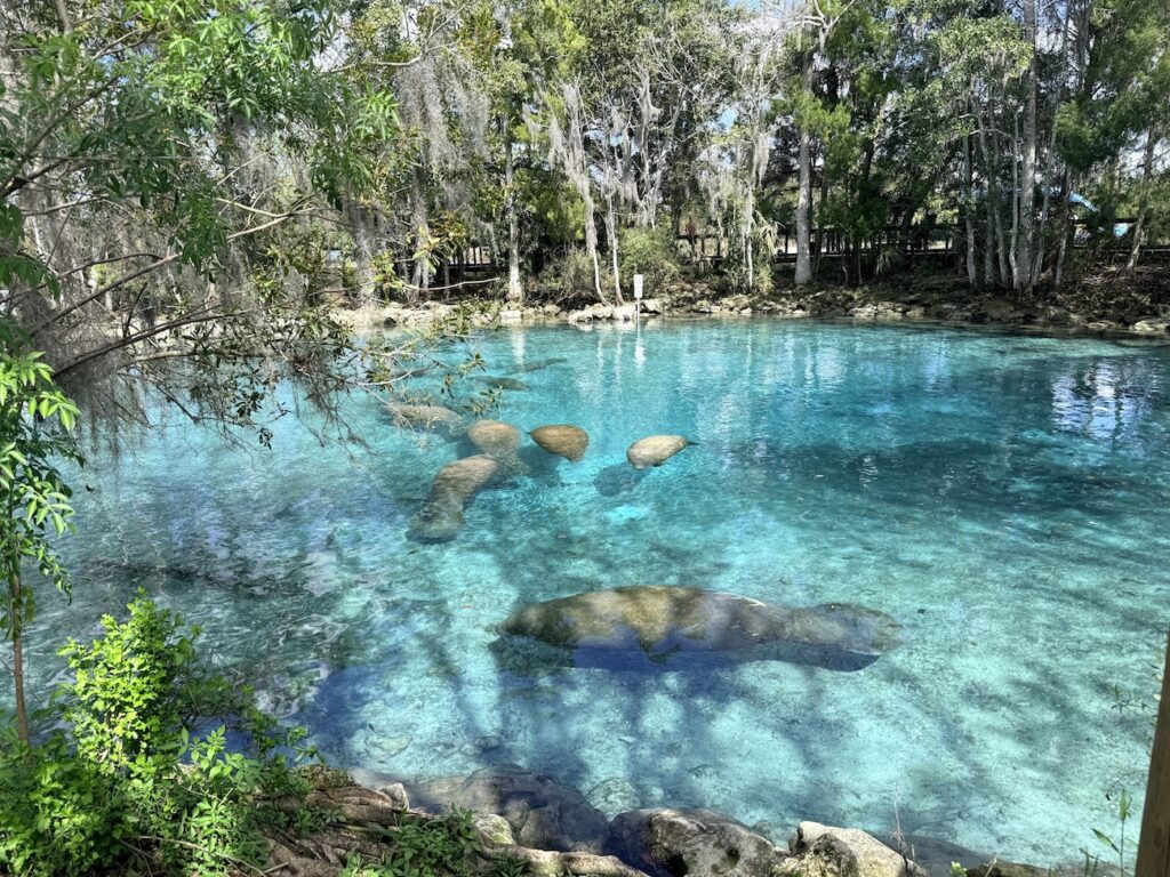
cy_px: 438
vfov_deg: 56.8
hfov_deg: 71.6
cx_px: 585
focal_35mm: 24
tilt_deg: -13.7
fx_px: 811
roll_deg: +3.6
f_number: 1.78
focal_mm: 6.76
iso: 80
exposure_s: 1/1949
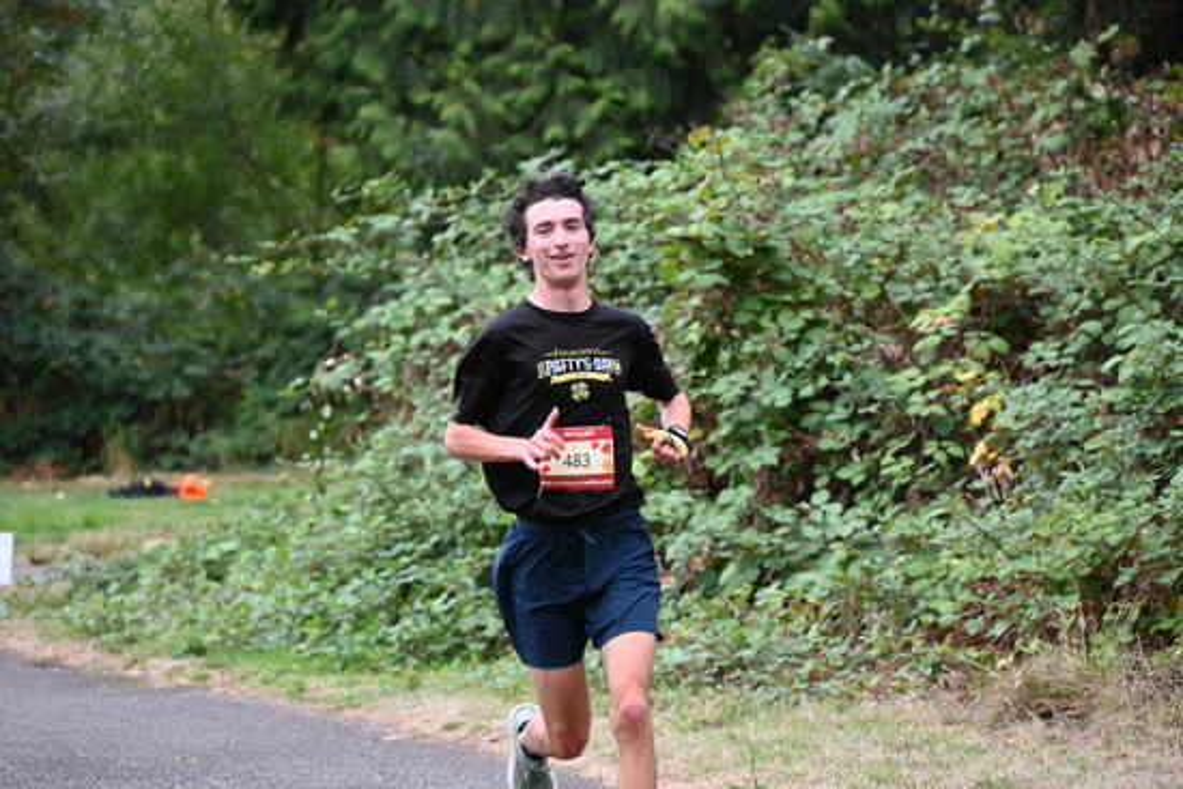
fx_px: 6574
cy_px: 394
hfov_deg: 10.3
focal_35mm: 200
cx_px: 592
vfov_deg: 6.9
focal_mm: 200
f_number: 6.3
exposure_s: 1/250
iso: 2500
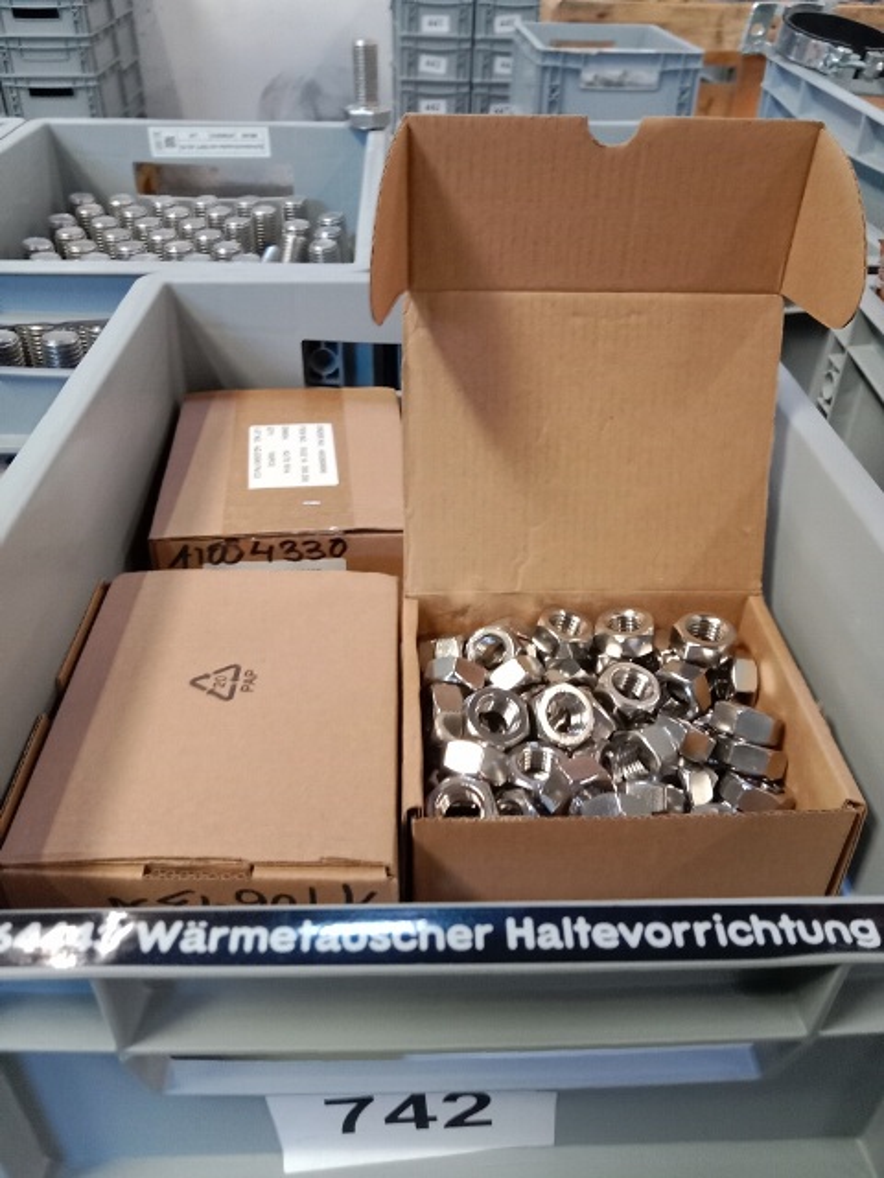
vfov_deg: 65.3
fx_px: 919
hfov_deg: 51.4
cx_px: 442
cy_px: 589
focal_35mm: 27
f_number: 2.2
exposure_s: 1/16.7
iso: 993
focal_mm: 3.65
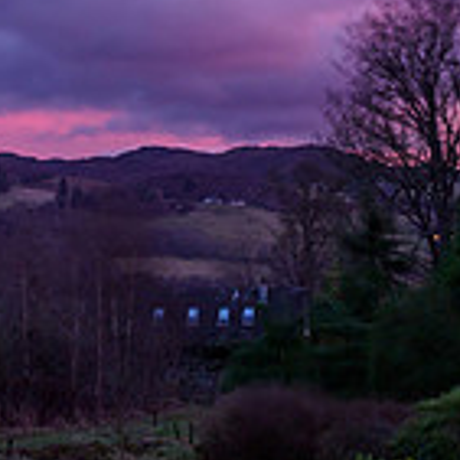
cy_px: -22
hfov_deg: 14.0
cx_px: 65
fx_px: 1864
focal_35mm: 124
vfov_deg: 13.8
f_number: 7.1
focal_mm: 17
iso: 200
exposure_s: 5
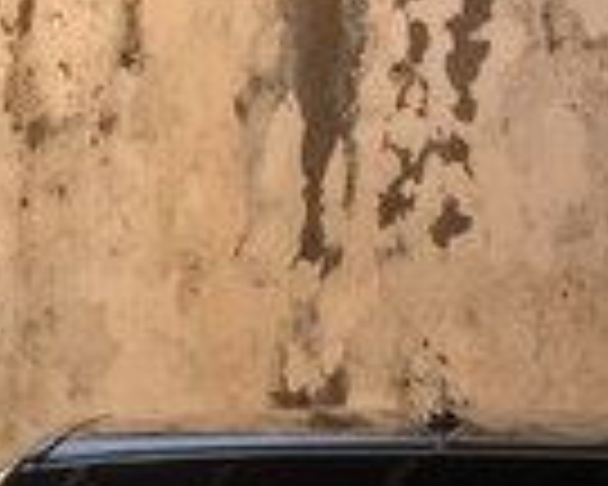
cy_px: 943
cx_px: 450
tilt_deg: -10.8
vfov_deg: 10.4
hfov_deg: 13.9
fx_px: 2483
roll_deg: -3.5
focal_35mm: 138
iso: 32
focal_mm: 4.15
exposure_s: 1/1041
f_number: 2.2
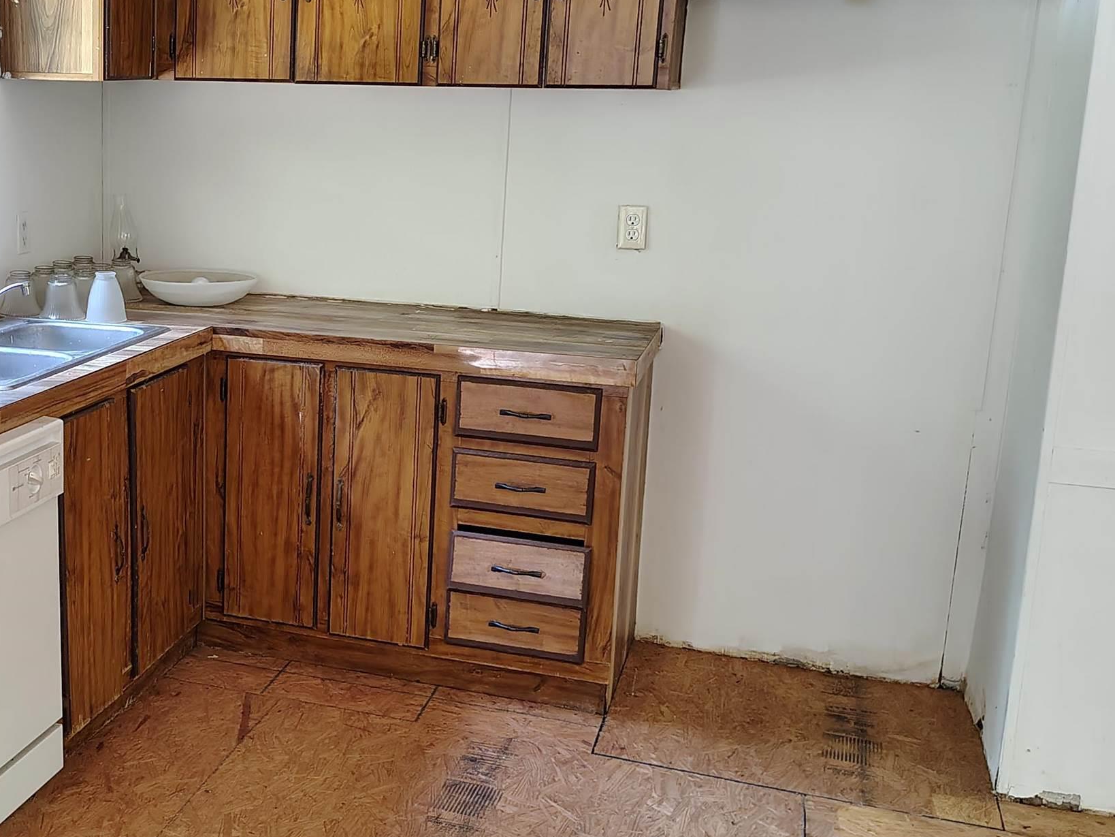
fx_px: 1450
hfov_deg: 40.1
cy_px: 390
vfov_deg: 32.2
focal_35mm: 45
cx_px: 202
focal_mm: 5.56
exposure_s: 1/70.5
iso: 800
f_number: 1.8
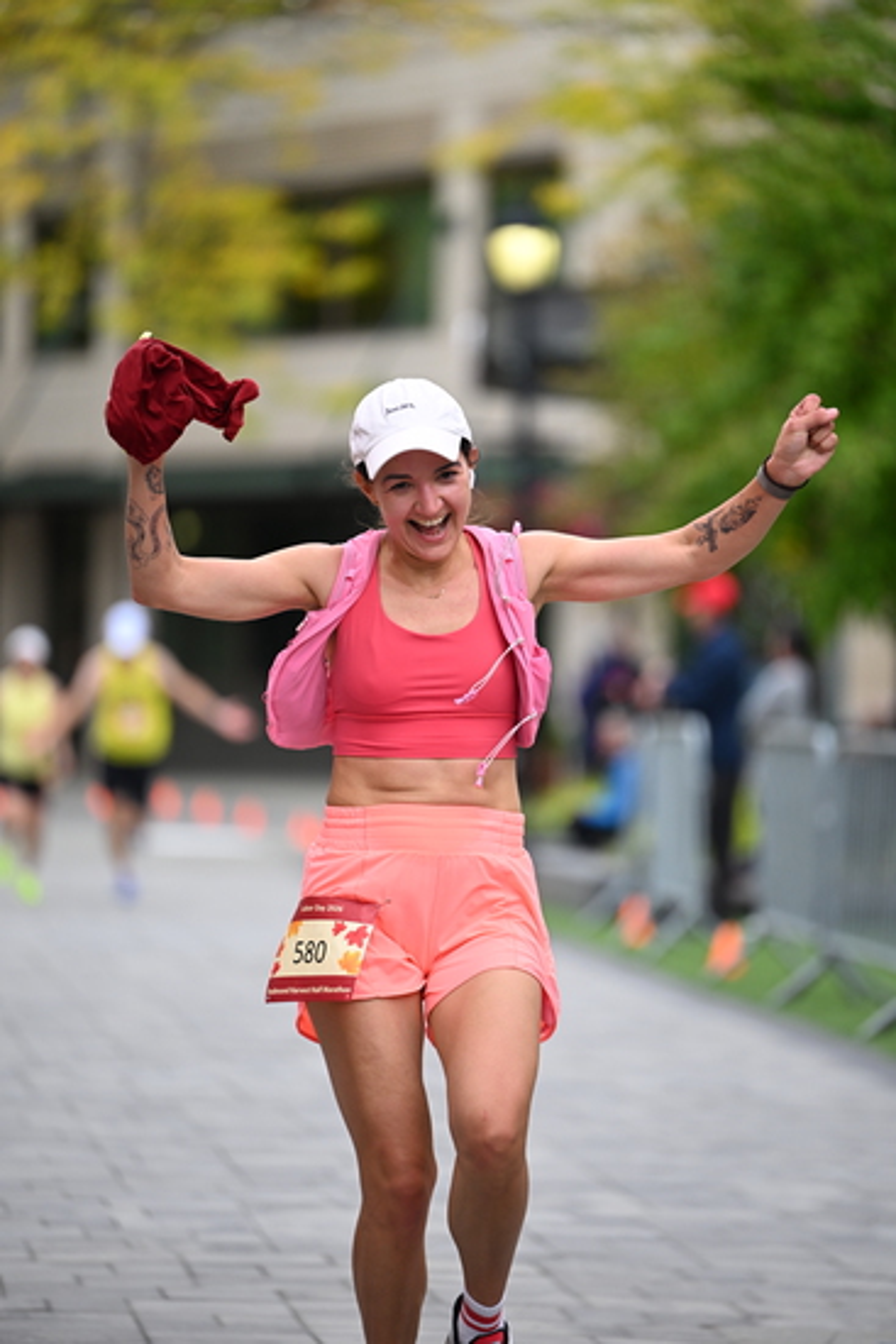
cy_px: 672
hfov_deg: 6.9
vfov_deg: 10.3
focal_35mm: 200
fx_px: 7461
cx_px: 448
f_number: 2.8
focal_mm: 200
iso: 640
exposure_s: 1/2000
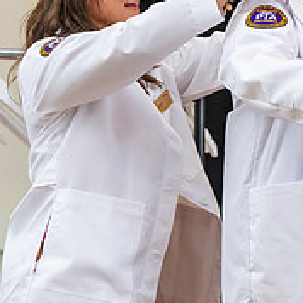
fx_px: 3011
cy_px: 79
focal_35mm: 304
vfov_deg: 5.8
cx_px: 254
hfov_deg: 5.8
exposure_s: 1/200
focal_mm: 110
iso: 1600
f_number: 3.5
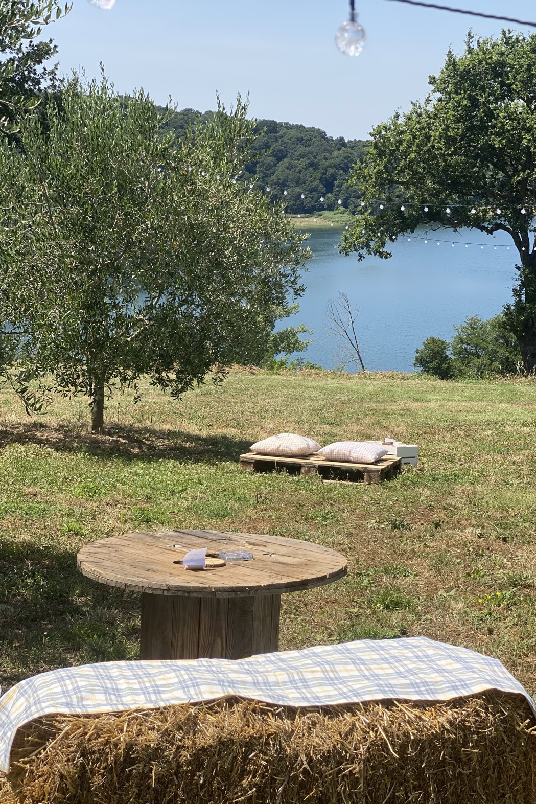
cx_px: 260
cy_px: 404
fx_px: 1228
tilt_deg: -9.9
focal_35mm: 55
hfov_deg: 24.6
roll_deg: +2.5
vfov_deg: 36.2
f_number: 2
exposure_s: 1/1261
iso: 20
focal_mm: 6
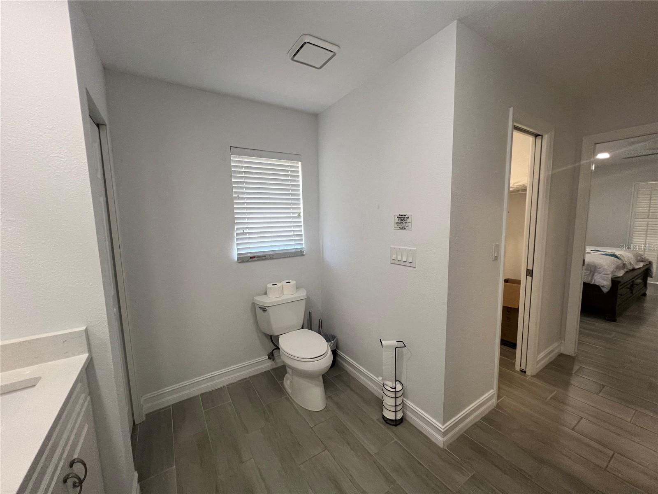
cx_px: 329
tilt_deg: -5.3
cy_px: 247
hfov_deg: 106.2
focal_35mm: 13
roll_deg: +1.7
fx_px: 247
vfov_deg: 89.9
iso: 100
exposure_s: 1/120
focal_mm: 1.57
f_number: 1.8
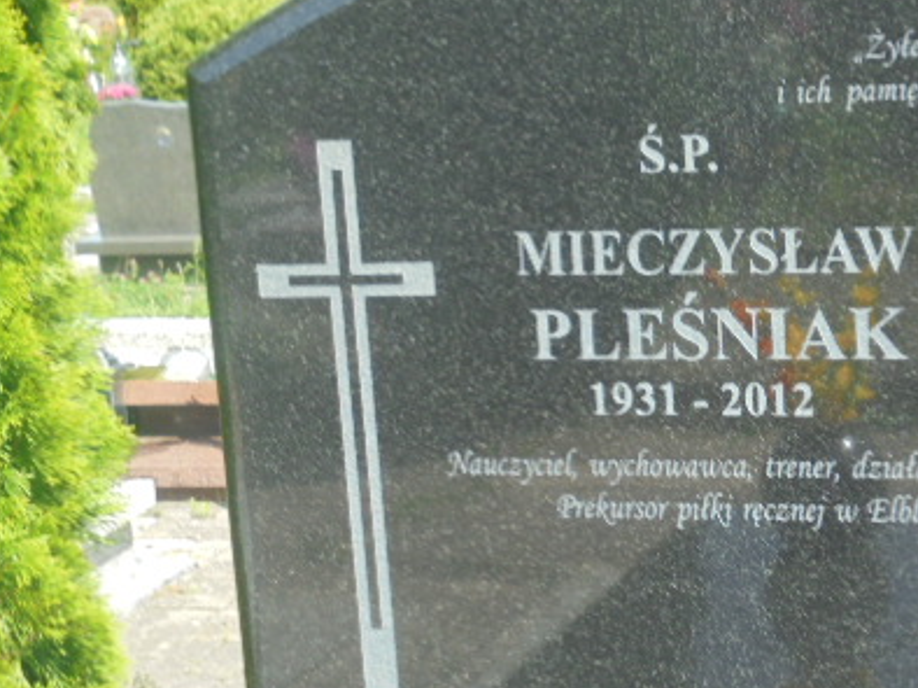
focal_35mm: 91
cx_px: 732
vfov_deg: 16.2
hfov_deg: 21.3
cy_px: 436
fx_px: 2412
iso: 100
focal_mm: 10.1
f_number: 5.2
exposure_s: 1/160
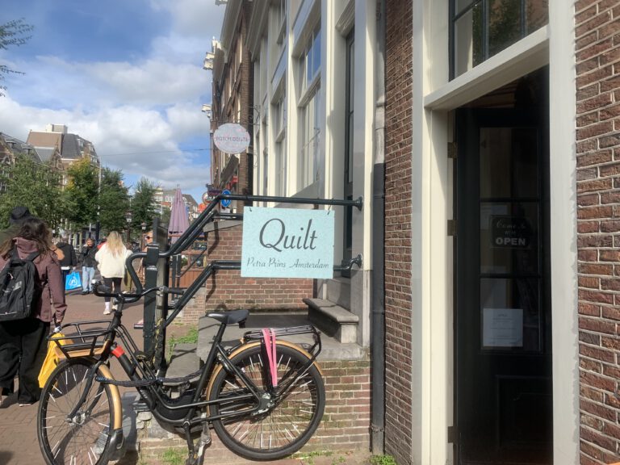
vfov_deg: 53.1
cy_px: 232
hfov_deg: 67.3
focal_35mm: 26
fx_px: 466
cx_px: 310
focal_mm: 4.25
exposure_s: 1/1845
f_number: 1.8
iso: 25
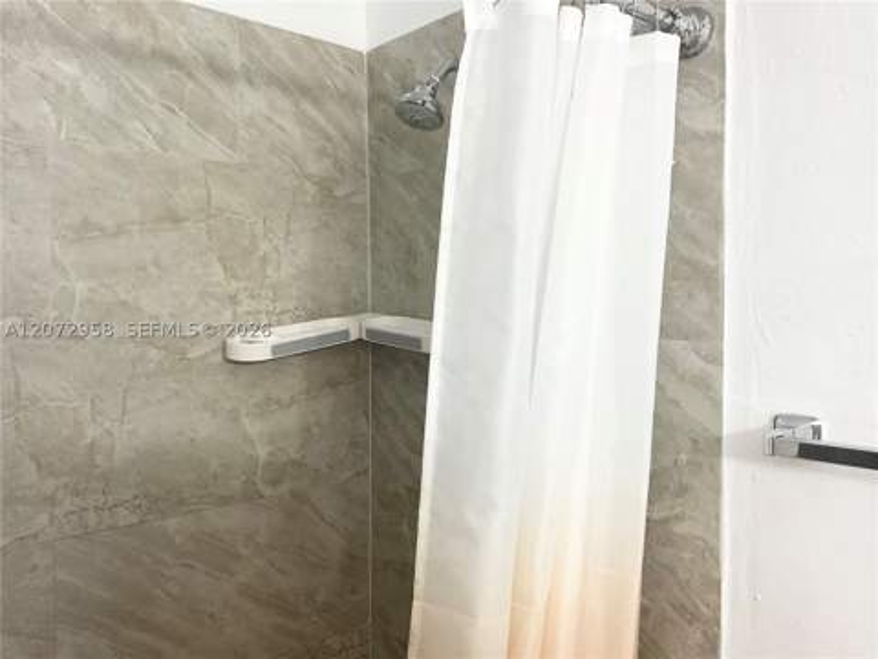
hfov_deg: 61.7
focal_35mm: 29
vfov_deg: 48.2
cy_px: 330
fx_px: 736
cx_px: 439
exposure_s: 1/60
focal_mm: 3
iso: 64
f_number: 1.8
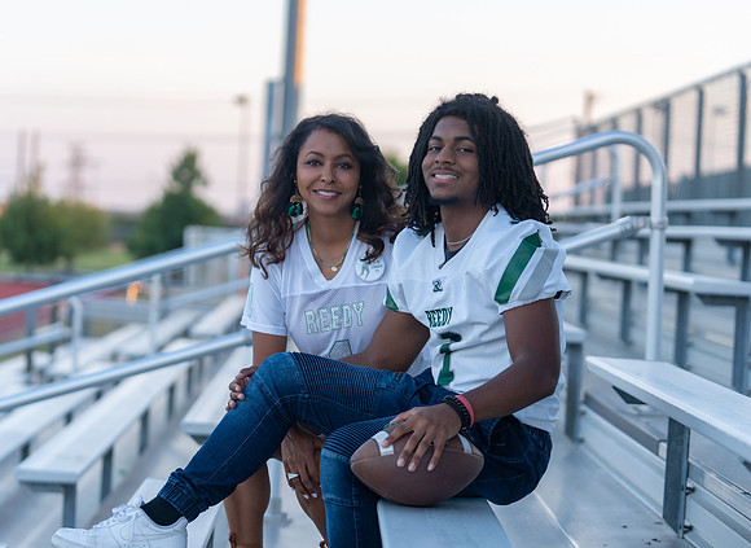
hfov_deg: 20.7
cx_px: 366
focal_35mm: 96
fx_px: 2058
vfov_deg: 15.2
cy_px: 271
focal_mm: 86
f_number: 2.8
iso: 320
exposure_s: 1/320
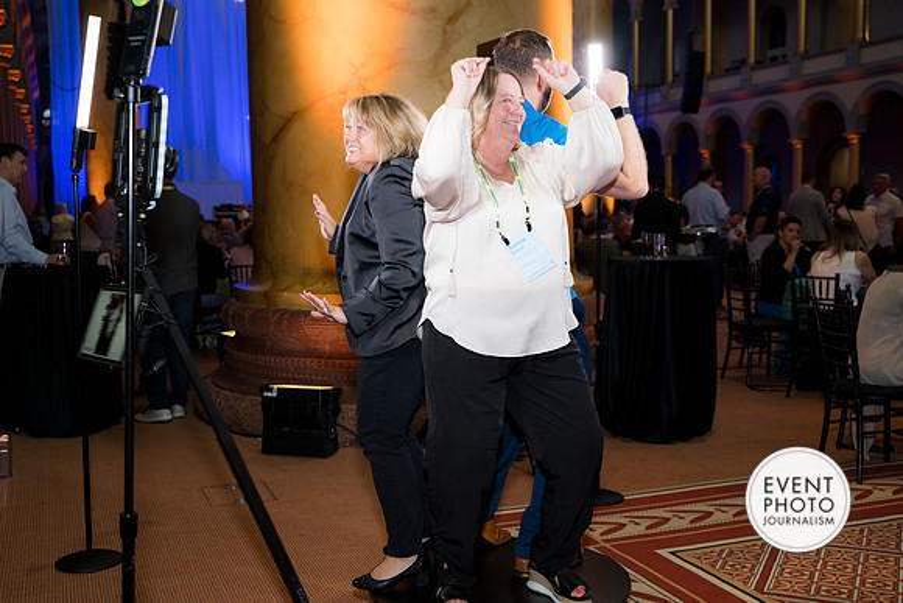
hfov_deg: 47.7
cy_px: 302
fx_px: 1020
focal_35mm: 41
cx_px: 452
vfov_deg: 32.9
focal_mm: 40
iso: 800
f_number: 4
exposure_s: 1/100
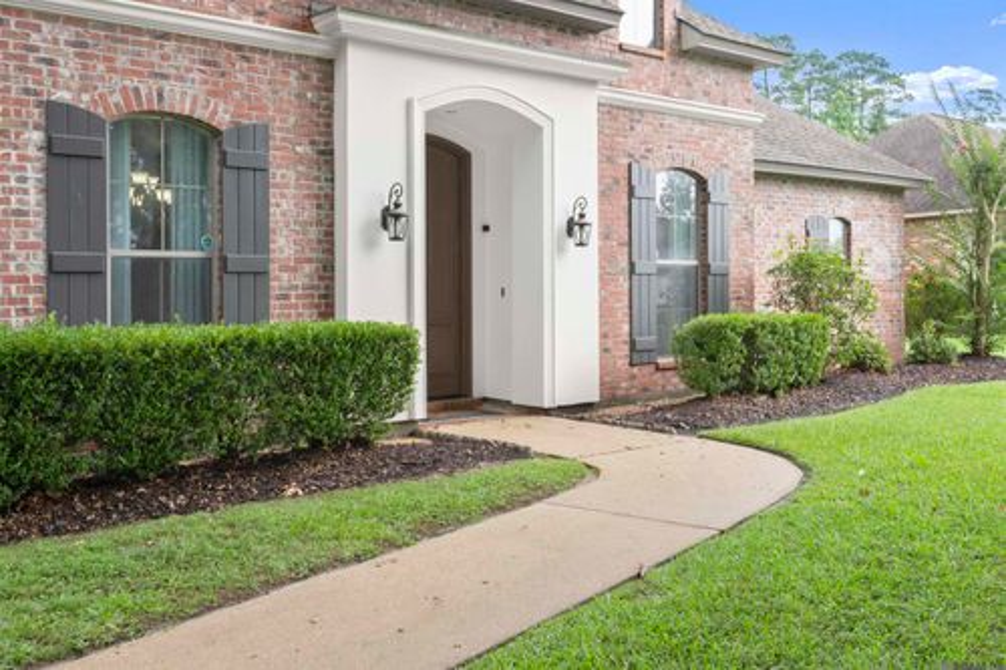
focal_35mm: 35
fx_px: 978
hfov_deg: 54.5
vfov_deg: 37.8
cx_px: 503
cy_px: 335
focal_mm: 35
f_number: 10
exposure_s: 1/200
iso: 1000
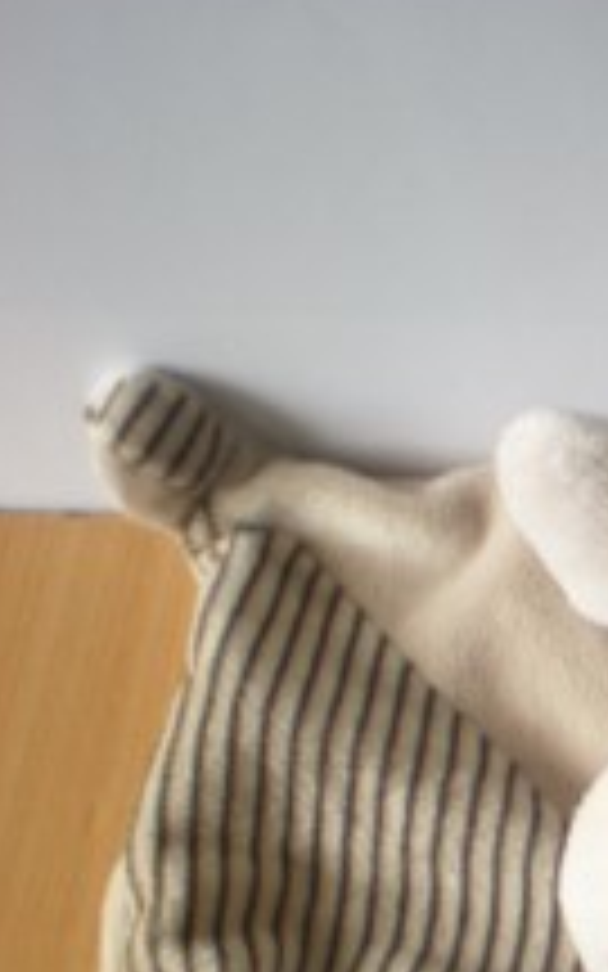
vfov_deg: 21.1
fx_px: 2572
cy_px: 819
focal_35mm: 97
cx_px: 860
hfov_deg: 12.9
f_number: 3.1
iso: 64
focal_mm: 6.3
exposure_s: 1/17.5
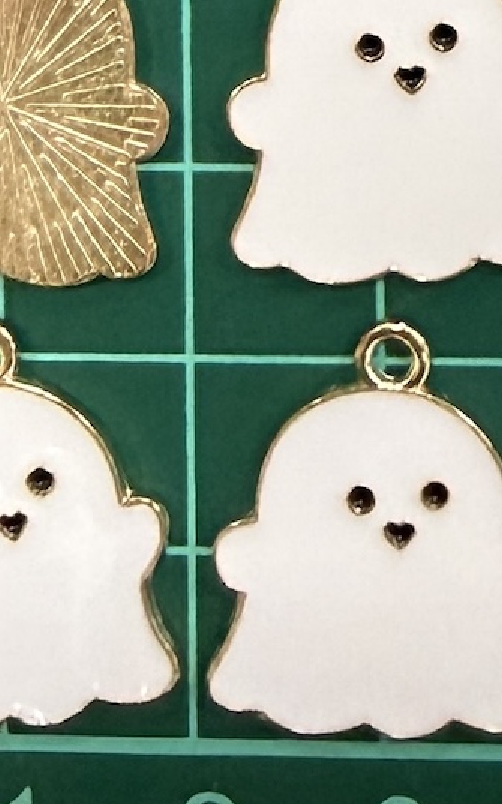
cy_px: 406
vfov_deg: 51.5
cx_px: 231
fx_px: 832
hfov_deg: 33.6
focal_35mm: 38
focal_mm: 2.22
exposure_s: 1/60
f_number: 2.2
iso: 500
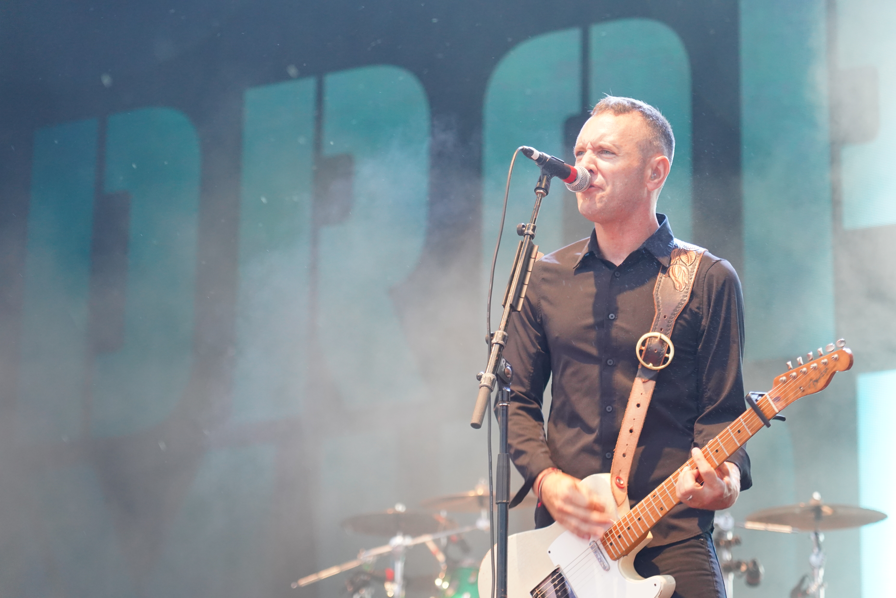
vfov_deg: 13.0
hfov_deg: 19.5
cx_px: 448
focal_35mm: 105
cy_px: 299
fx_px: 2613
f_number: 4
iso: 4000
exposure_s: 1/125
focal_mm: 105
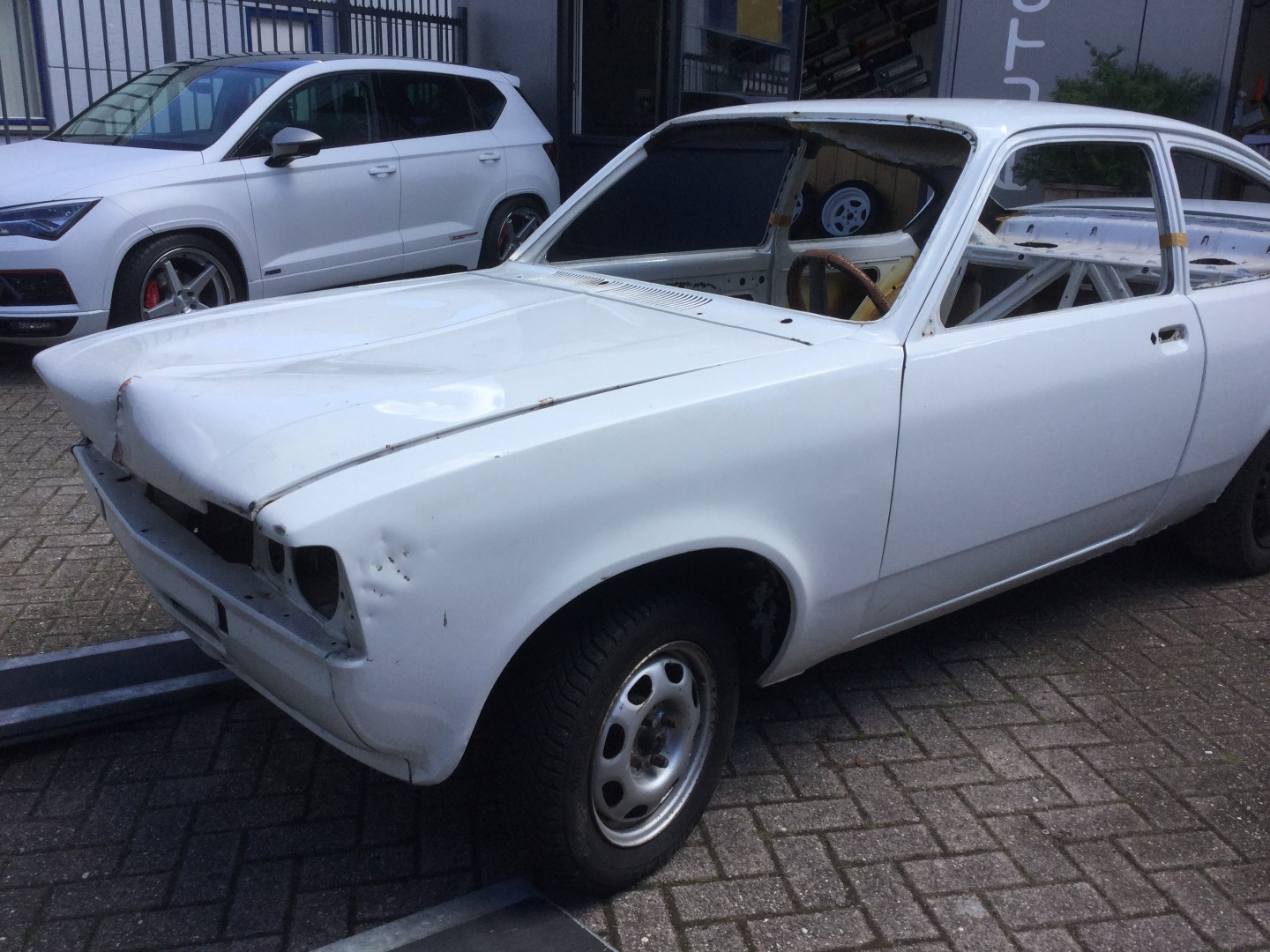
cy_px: 476
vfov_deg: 45.4
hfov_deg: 58.4
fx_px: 1137
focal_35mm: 31
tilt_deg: -18.6
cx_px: 635
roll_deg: -4.0
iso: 25
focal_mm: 3.3
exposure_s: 1/604
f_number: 2.4
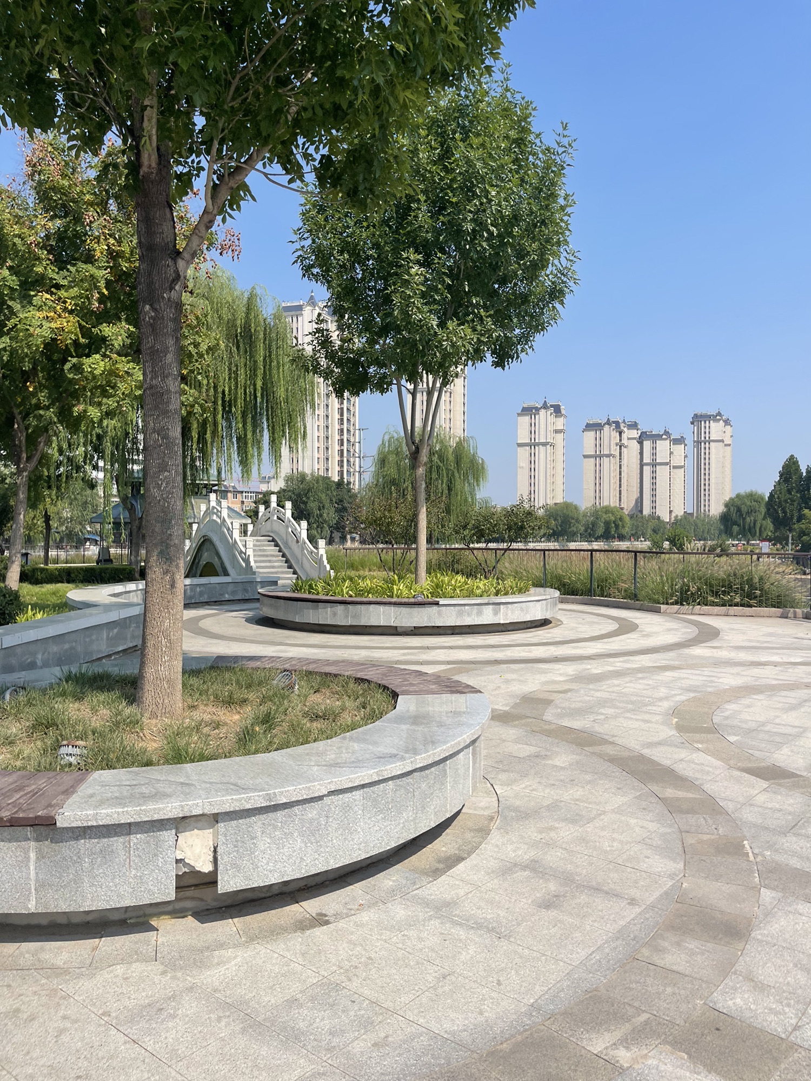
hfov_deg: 53.1
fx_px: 812
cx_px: 406
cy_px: 540
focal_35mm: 26
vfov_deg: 67.3
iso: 32
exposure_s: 1/4348
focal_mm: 5.1
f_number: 1.6
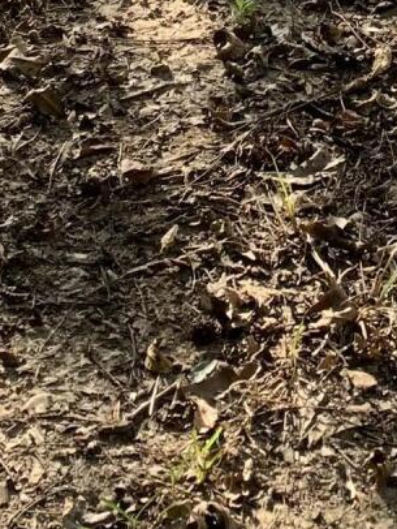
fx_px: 1955
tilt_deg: -12.2
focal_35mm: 128
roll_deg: +0.7
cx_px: 385
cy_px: -391
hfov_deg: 11.5
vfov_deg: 13.9
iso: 25
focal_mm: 4.25
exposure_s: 1/711
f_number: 1.8
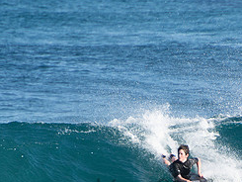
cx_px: 199
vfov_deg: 1.1
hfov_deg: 1.4
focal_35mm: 1367
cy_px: 185
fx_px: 9561
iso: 400
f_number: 5.6
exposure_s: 1/1250
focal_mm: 400
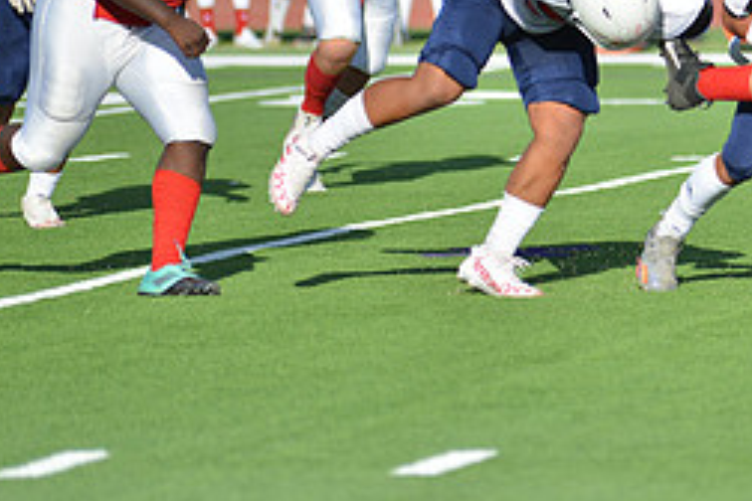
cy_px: 37
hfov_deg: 4.5
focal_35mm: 461
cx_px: 821
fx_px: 9629
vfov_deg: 3.0
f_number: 2.8
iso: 100
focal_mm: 200
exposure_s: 1/1600
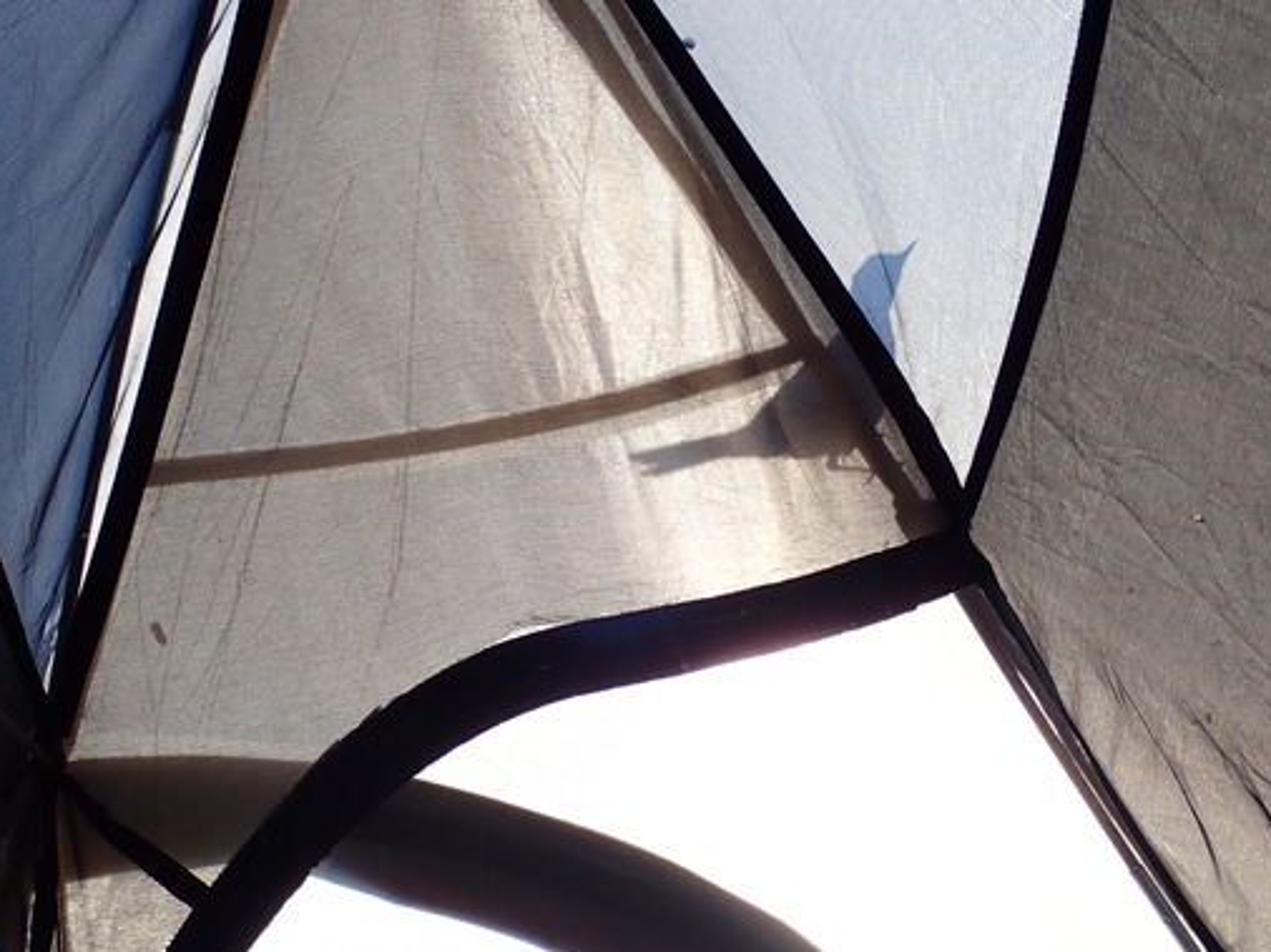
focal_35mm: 62
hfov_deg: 31.2
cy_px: 522
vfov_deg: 23.6
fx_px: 2275
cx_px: 600
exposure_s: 1/250
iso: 100
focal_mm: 8.99
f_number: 4.5
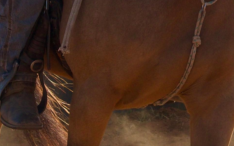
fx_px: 2468
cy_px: -194
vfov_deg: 3.4
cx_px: 308
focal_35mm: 387
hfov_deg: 5.4
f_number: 5.6
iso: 200
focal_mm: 35
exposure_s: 1/640
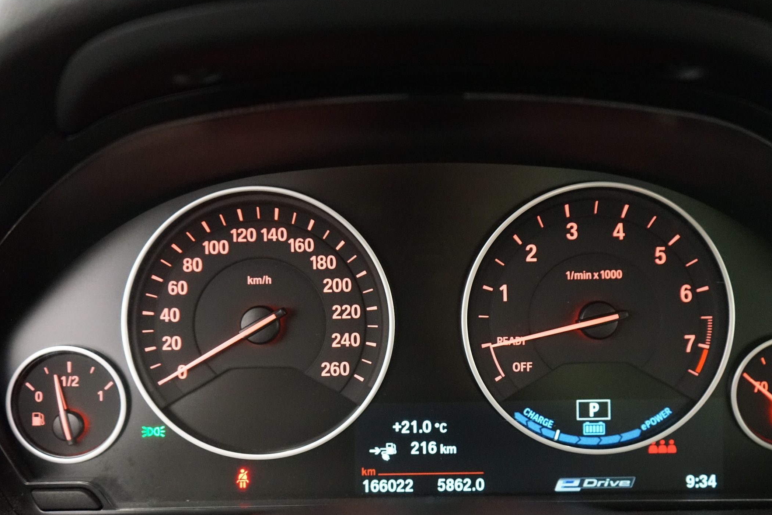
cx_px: 407
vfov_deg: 35.9
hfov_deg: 51.9
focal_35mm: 37
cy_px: 297
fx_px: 793
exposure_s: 1/60
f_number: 4
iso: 5000
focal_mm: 31
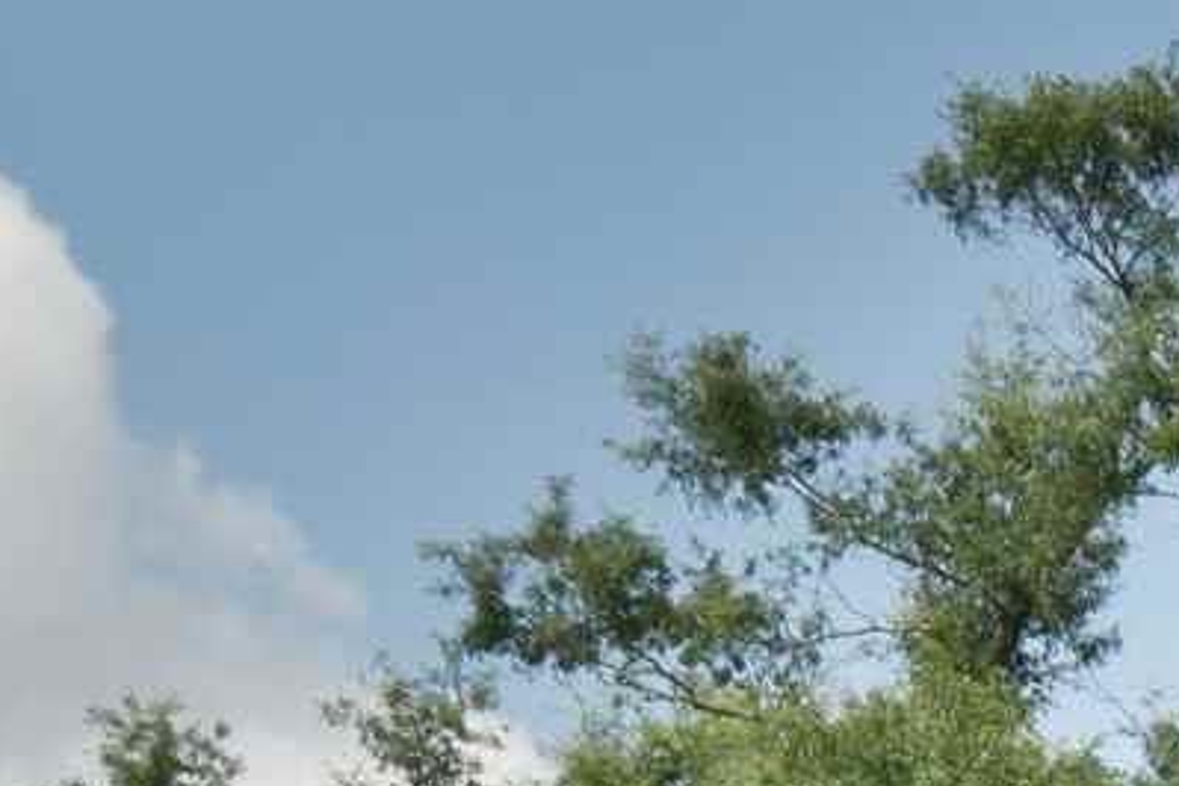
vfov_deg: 8.3
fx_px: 5043
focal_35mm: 154
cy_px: 1780
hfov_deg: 11.3
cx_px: 2778
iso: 100
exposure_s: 1/100
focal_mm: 20
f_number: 11
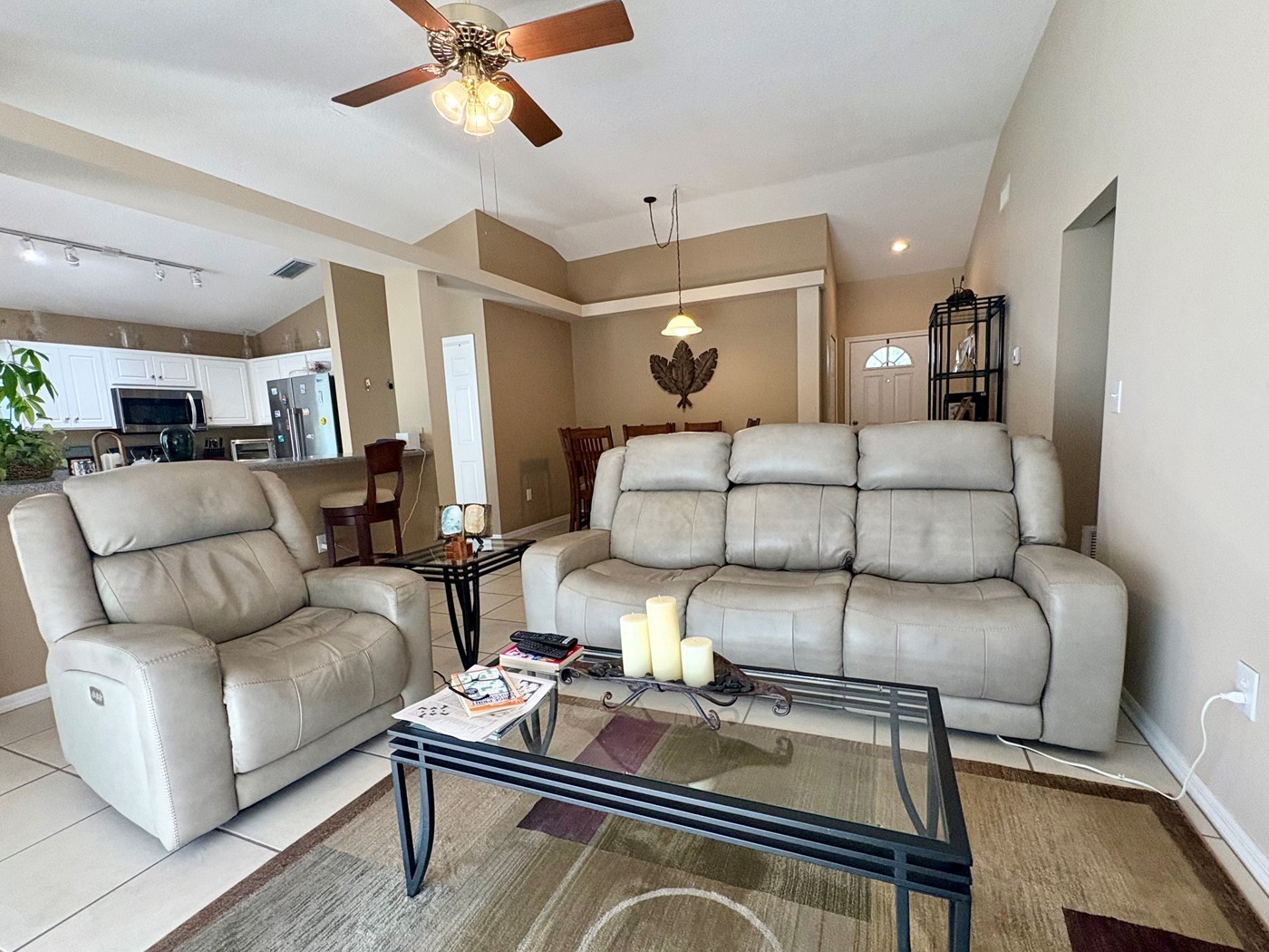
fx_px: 587
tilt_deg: -6.4
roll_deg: +3.0
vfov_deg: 78.0
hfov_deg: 94.5
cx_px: 630
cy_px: 501
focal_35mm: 16
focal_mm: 2.22
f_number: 2.2
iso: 320
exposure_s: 1/120
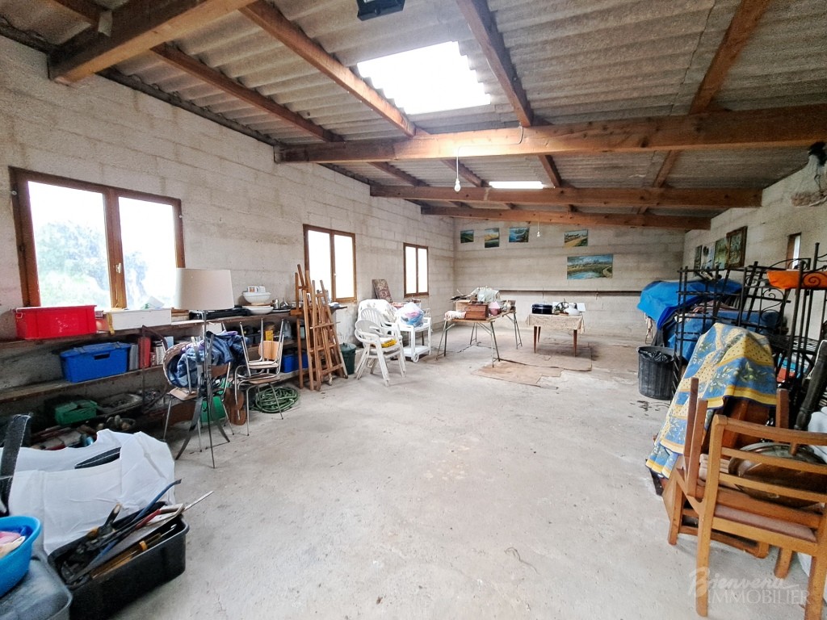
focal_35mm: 13
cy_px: 310
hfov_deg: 106.2
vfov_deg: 89.9
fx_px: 311
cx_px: 414
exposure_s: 1/50
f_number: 2.2
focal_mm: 1.74
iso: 80
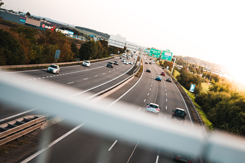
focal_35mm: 90
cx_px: 122
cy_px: 82
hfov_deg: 22.6
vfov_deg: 15.2
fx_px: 612
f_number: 2.8
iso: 100
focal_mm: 90
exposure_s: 1/400
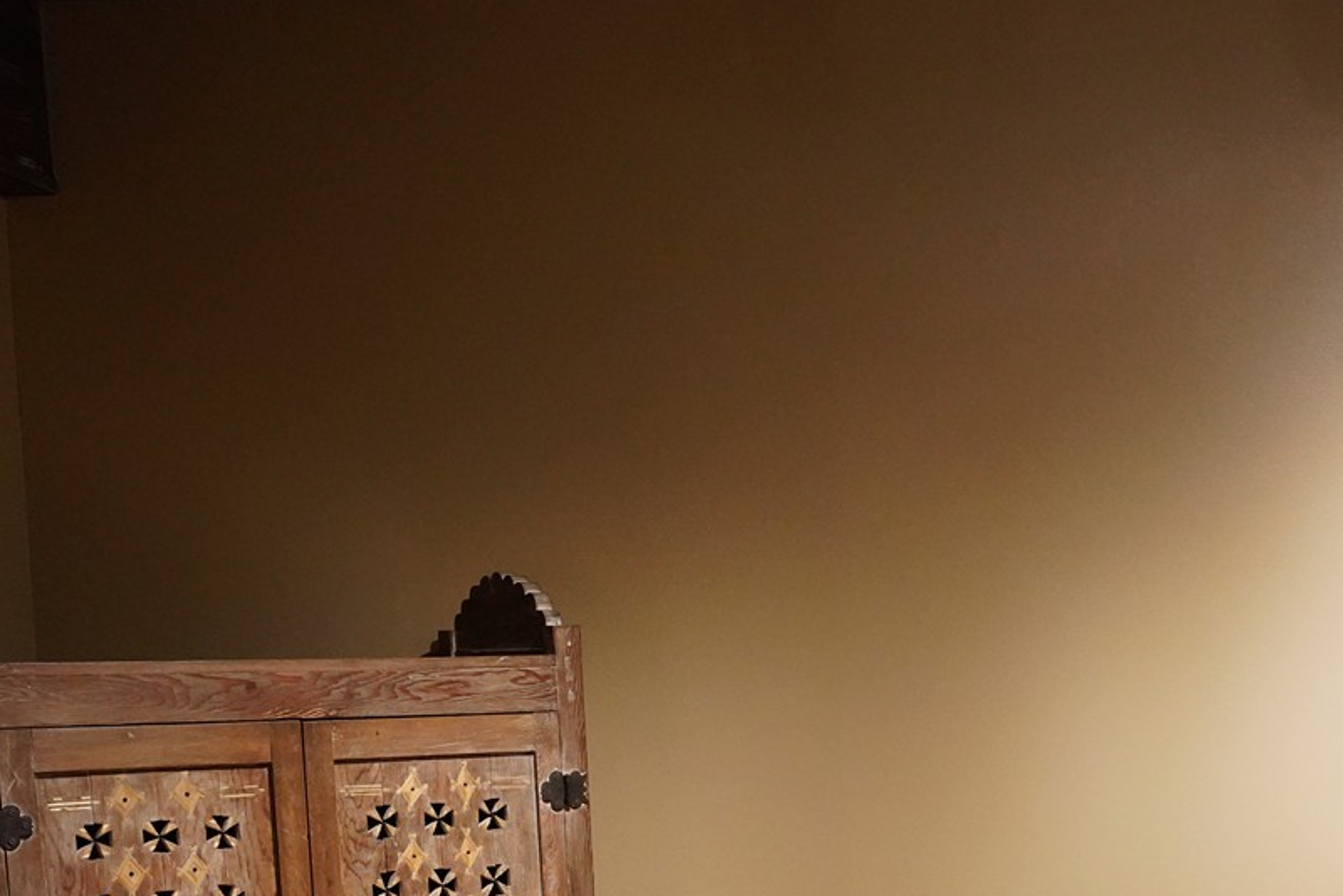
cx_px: 1100
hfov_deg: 28.2
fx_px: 2612
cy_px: 1089
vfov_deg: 18.4
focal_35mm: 70
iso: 5000
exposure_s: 1/100
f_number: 5.6
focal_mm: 28
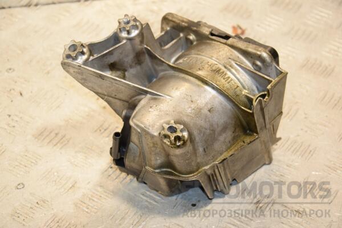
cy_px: 114
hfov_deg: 21.9
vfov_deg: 14.7
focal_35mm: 93
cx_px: 171
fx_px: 883
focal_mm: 62
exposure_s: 1/200
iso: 800
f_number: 5.6
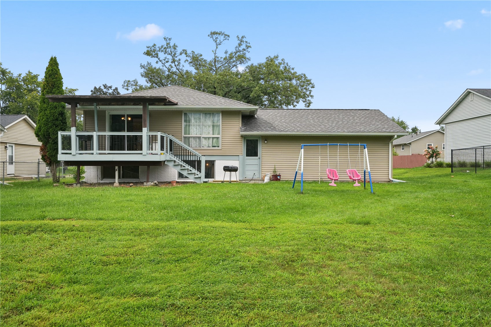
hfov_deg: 63.7
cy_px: 164
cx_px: 246
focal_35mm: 29
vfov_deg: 45.0
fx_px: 395
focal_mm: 29
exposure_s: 1/250
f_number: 10
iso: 400
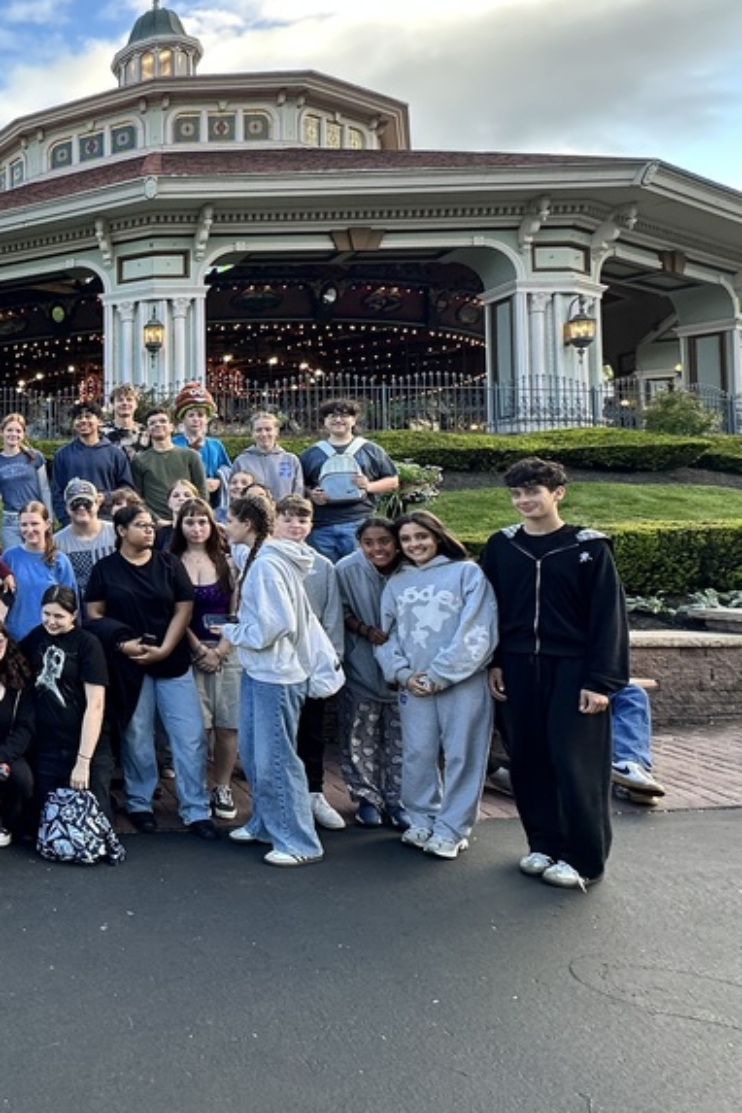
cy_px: 472
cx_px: -134
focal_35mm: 26
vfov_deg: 69.0
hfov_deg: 38.0
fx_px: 804
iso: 40
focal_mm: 2.22
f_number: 2.2
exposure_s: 1/115
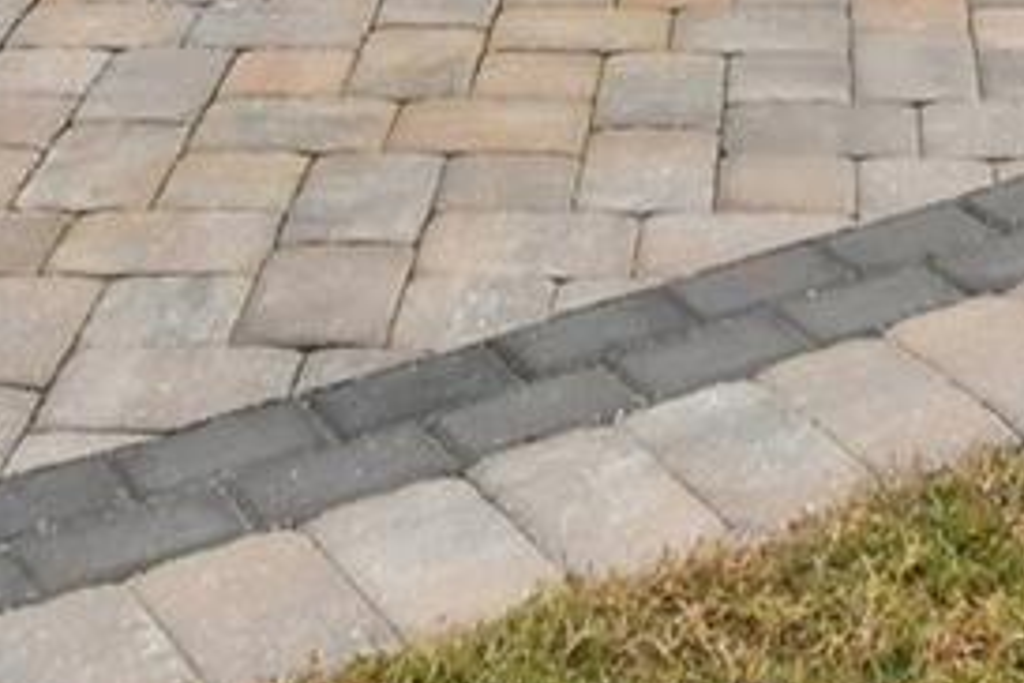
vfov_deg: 12.7
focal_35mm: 88
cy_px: -863
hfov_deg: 22.9
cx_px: 746
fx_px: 2503
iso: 100
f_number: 7.1
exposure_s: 1/400
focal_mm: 10
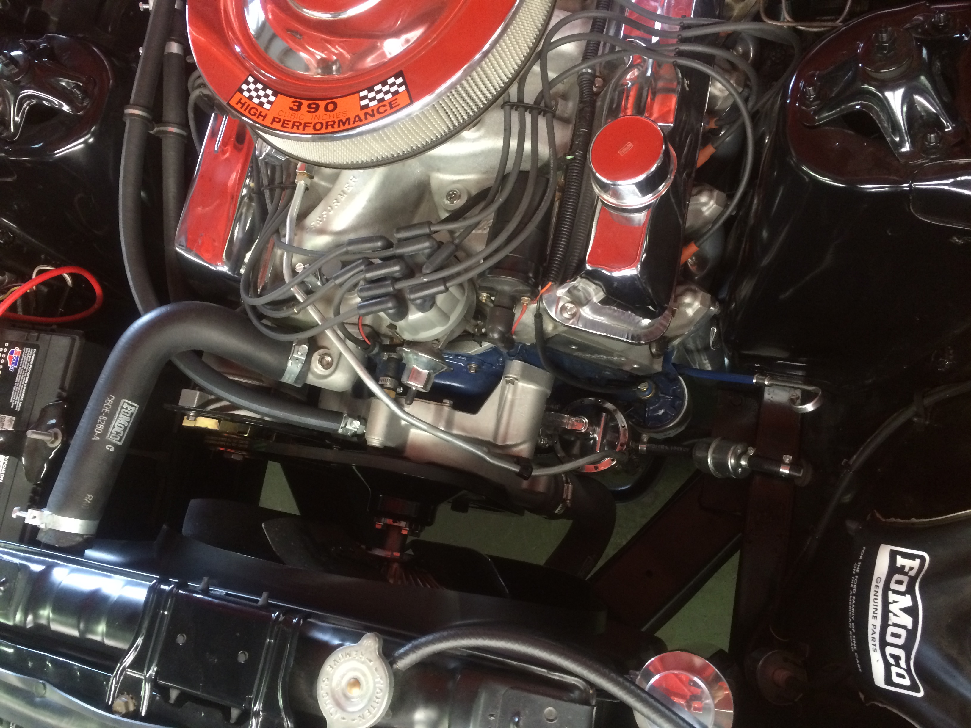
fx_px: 813
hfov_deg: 61.7
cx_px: 486
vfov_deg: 48.2
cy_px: 364
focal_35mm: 29
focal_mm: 4.15
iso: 250
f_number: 2.2
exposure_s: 1/17
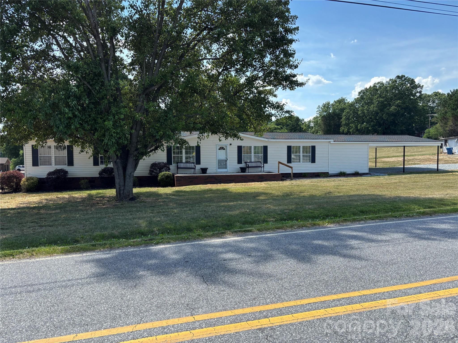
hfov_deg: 67.3
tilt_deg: -3.8
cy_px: 172
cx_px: 229
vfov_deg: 53.1
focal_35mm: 26
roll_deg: +0.4
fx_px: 344
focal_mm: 5.96
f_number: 1.6
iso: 50
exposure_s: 1/1279
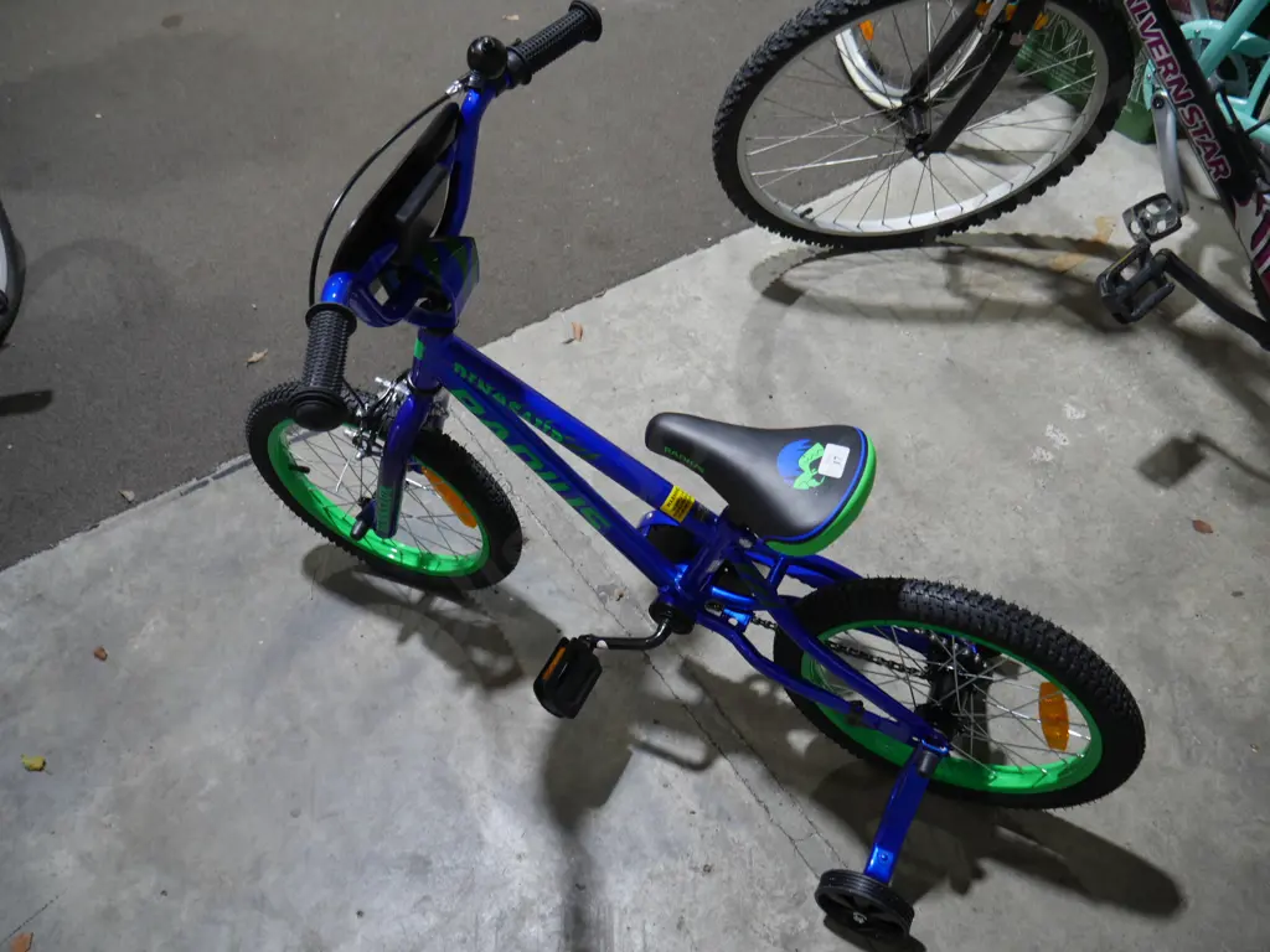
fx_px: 1027
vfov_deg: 49.7
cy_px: 476
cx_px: 635
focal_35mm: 28
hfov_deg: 63.4
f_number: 3.5
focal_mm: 14
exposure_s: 1/60
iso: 250
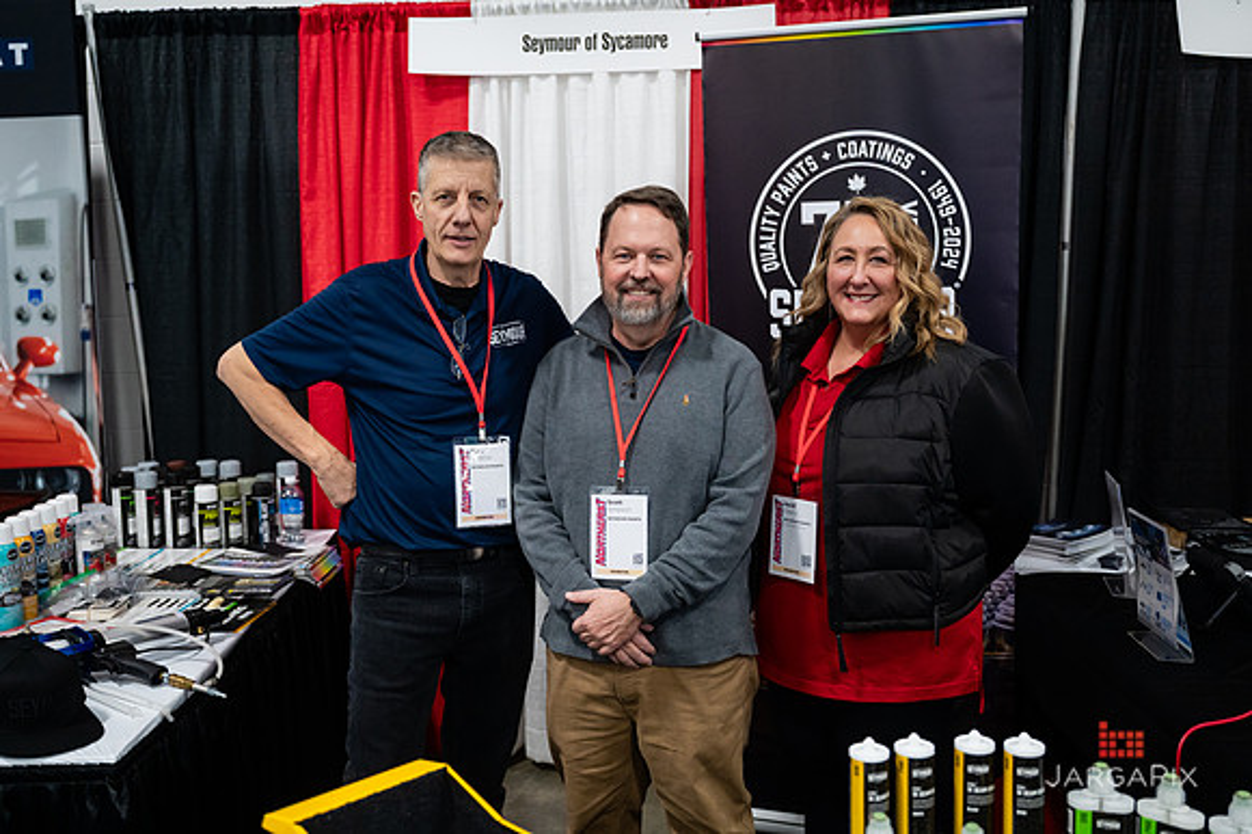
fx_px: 1213
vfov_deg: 37.9
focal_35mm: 35
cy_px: 396
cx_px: 625
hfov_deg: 54.6
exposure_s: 1/200
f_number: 3.2
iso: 2500
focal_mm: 33
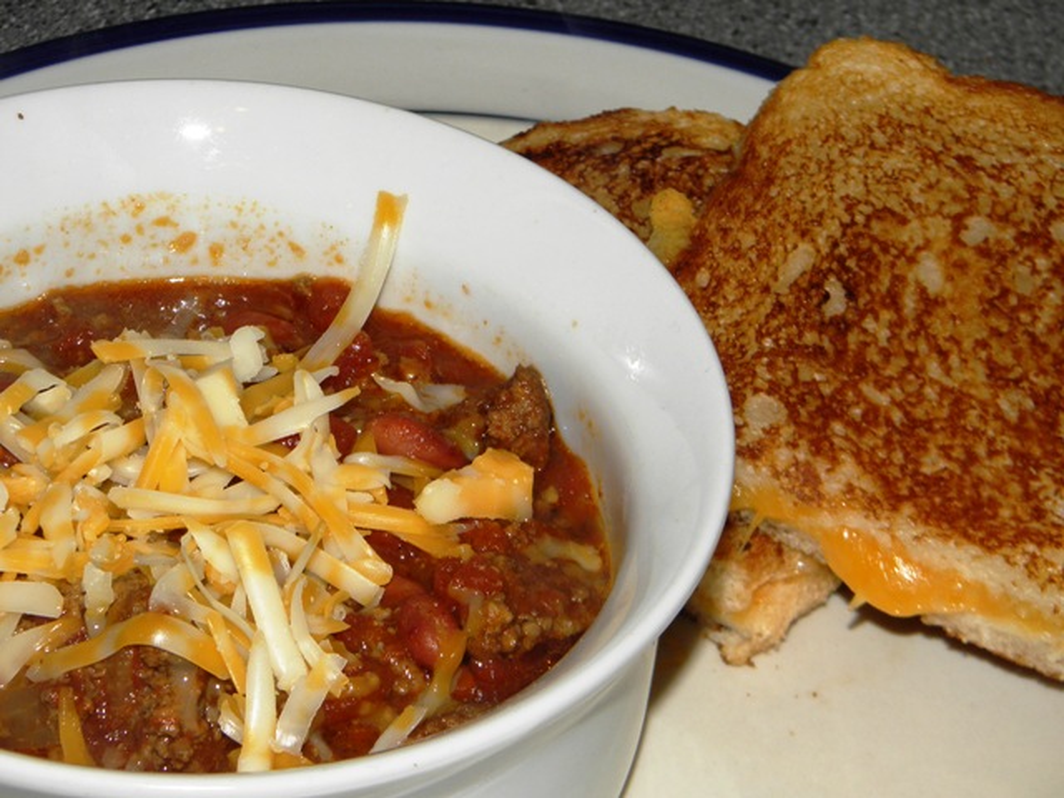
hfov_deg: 22.0
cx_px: 532
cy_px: 399
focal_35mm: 89
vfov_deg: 16.6
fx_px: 2736
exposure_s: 1/160
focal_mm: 16
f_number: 4.5
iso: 100
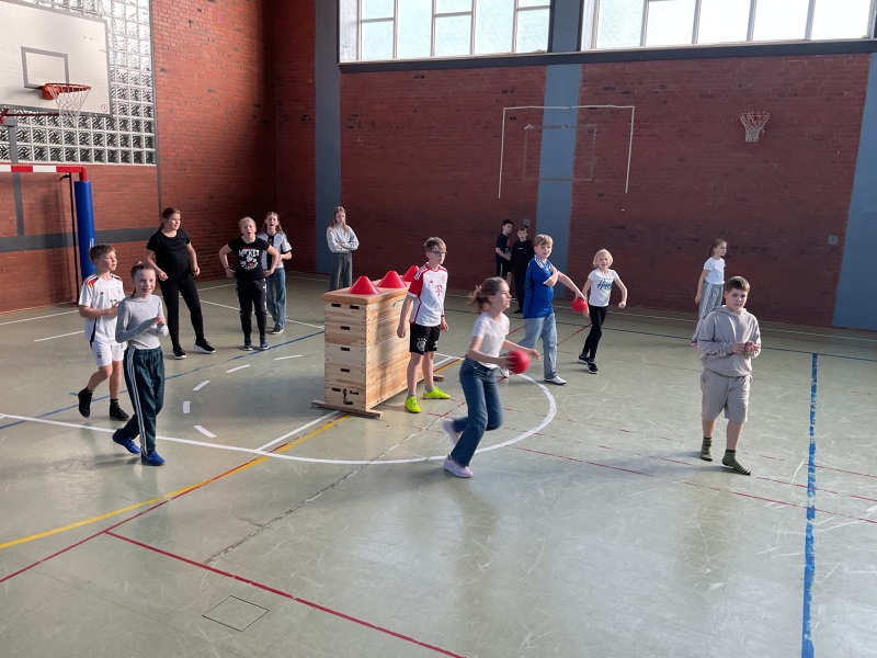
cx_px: 438
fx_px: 735
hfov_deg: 61.7
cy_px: 329
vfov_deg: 48.2
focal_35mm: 29
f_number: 1.8
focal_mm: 3
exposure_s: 1/120
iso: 50
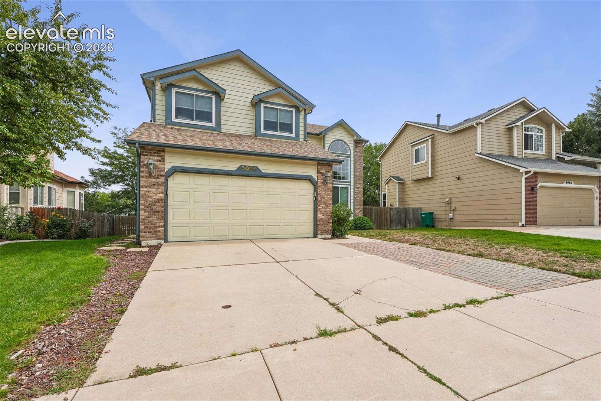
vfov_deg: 77.3
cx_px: 300
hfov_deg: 100.4
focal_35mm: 15
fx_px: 250
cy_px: 200
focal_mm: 10
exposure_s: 1/1250
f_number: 9
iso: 320
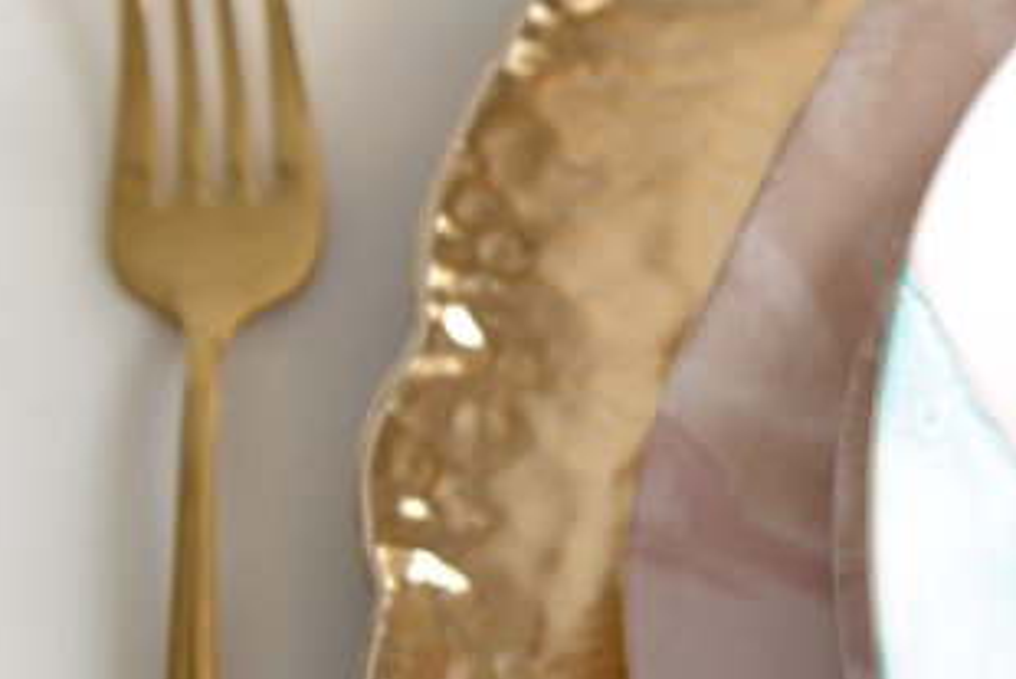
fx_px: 3275
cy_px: 479
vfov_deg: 11.8
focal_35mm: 116
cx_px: 1075
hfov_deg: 17.1
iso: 100
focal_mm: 45
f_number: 4
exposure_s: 1/200
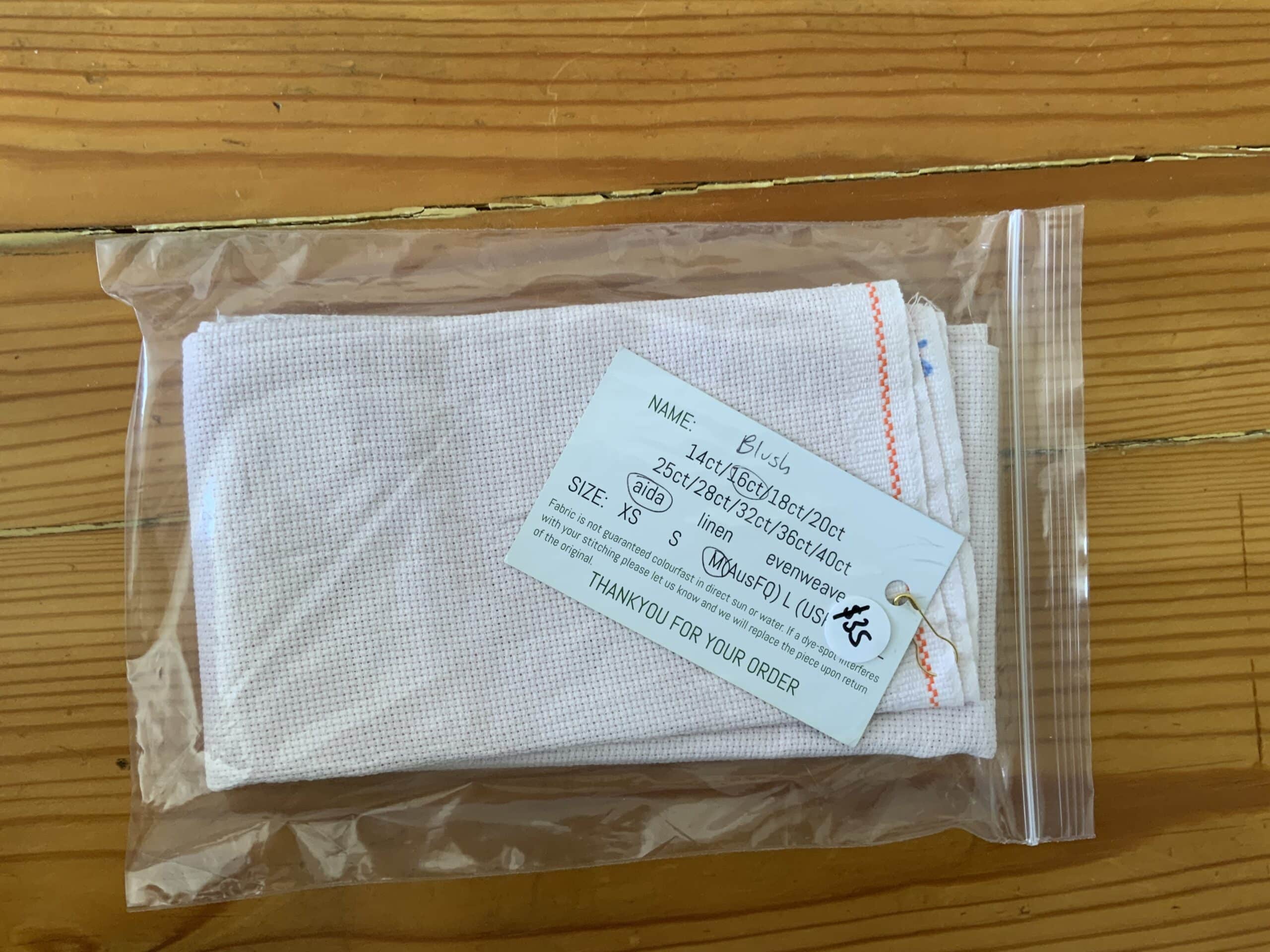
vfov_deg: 48.2
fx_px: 1064
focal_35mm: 29
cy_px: 476
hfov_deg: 61.7
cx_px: 635
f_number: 1.8
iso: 50
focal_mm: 3
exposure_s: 1/53
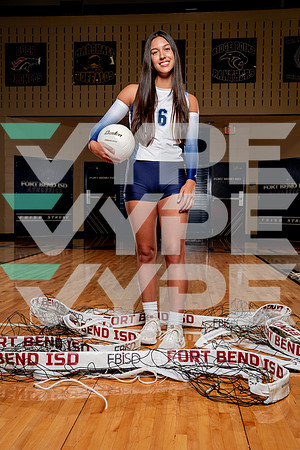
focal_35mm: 34
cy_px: 225
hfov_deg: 38.9
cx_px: 150
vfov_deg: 55.8
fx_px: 425
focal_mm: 34
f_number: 5.6
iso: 200
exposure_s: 1/250
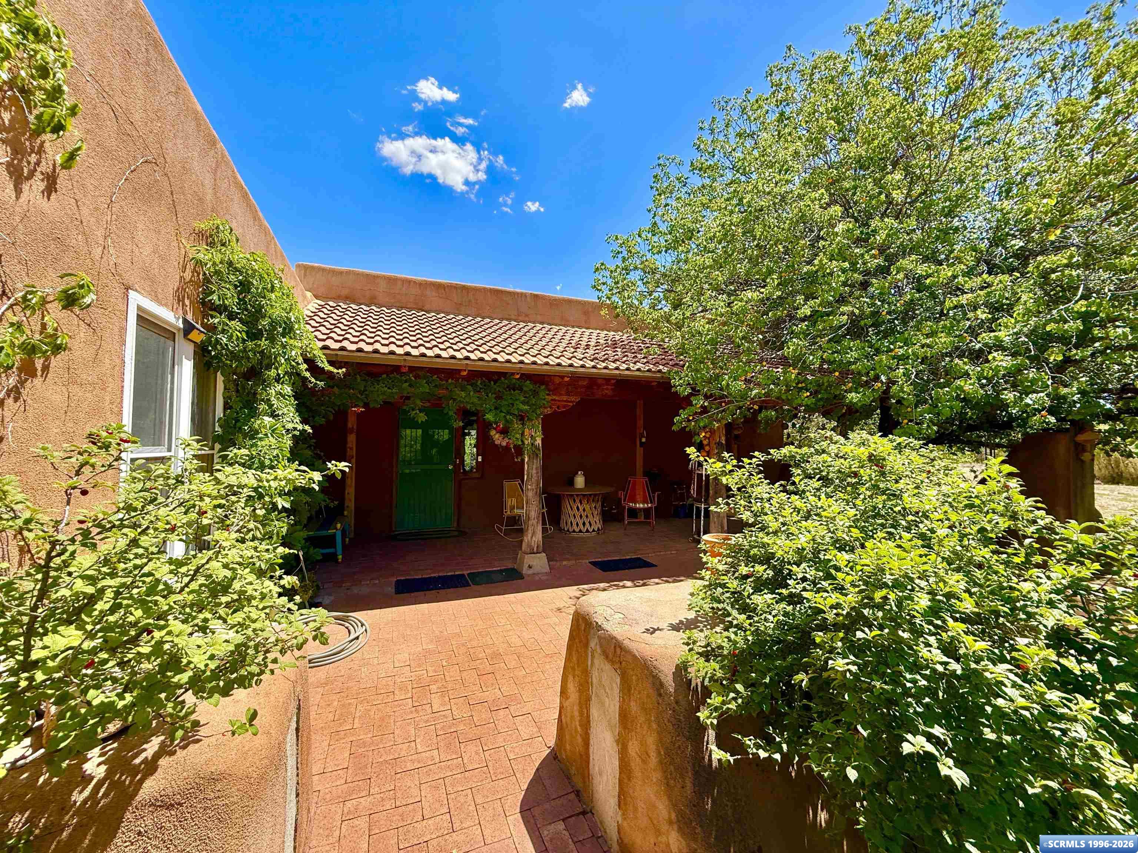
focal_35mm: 14
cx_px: 569
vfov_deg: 85.7
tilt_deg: +3.1
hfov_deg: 102.1
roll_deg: -0.5
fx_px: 460
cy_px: 426
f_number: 2.2
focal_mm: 2.22
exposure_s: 1/672
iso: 50
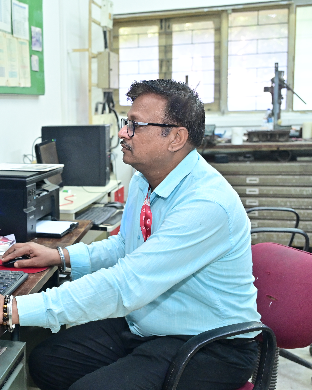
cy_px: 192
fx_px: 577
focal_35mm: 50
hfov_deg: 28.8
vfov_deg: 37.3
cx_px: 17
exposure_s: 1/160
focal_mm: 35
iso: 4000
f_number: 4
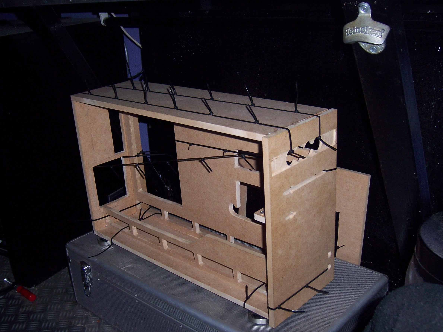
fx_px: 499
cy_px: 168
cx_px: 222
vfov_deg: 36.8
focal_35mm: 39
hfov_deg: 47.9
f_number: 2.8
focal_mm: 6.2
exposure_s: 1/60
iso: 125
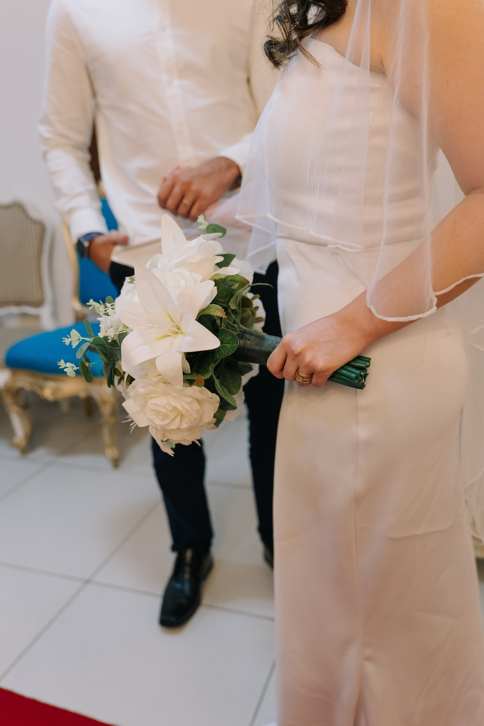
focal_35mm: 29
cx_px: 242
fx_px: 585
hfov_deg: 45.0
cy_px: 363
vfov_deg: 63.7
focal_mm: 28
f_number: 2.8
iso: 3200
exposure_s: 1/200
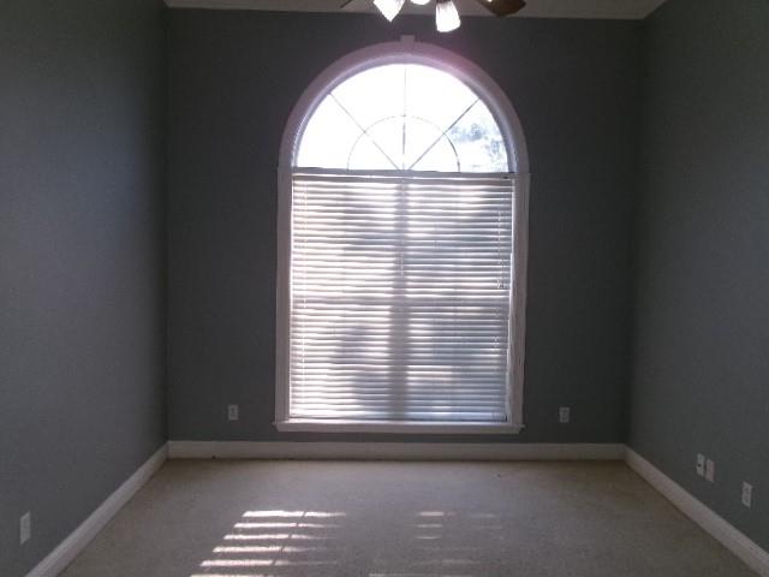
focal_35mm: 28
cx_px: 384
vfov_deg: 49.7
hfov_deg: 63.4
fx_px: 622
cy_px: 288
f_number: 3.9
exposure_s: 1/80
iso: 100
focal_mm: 5.1
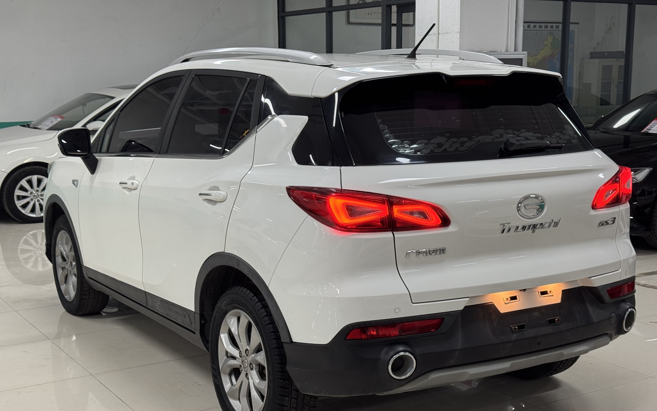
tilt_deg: -9.7
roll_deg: +0.4
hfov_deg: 39.6
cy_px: 232
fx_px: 913
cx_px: 329
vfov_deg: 25.3
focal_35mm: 51
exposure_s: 1/100
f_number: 1.78
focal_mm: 6.76
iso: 125
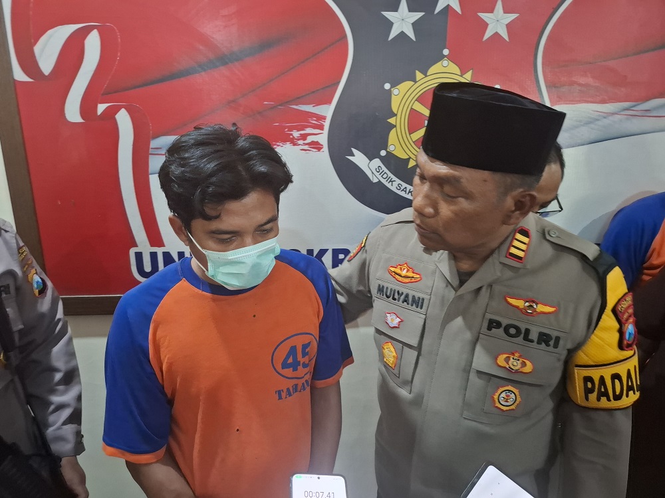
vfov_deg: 58.9
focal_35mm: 23
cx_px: 332
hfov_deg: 73.9
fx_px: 442
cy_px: 249
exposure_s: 1/25
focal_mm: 5.54
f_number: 1.8
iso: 800
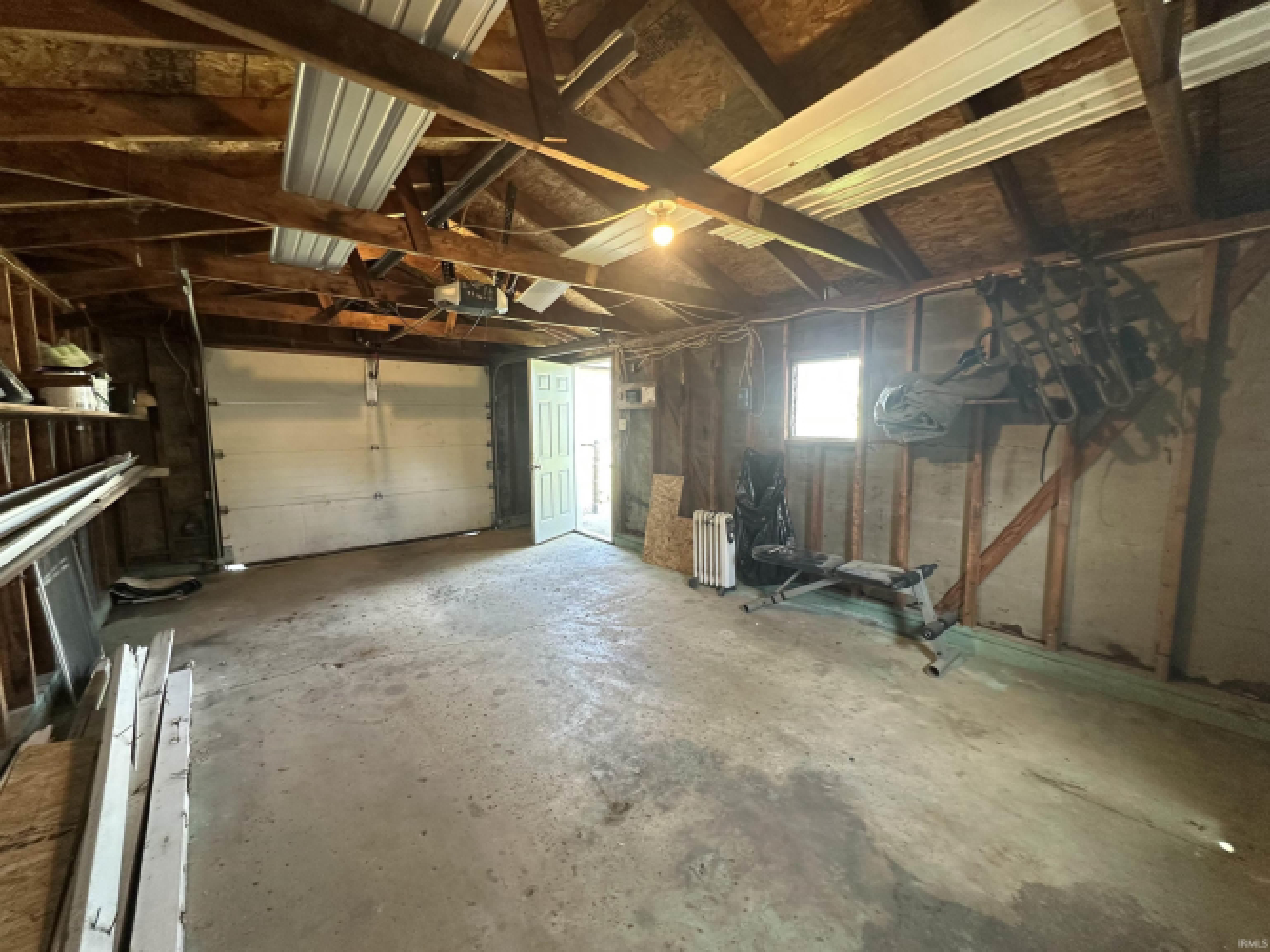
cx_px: 635
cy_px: 476
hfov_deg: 102.1
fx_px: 514
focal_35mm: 14
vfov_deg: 85.7
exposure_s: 1/60
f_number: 2.2
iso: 200
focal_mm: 2.22
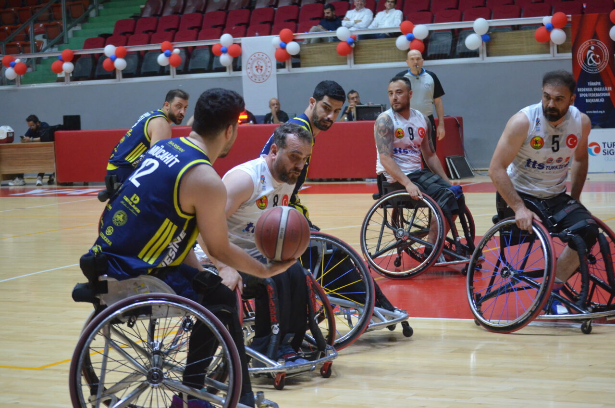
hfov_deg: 22.0
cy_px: 204
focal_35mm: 93
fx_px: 1586
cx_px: 308
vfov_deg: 14.6
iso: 2500
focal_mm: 62
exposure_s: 1/320
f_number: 4.5
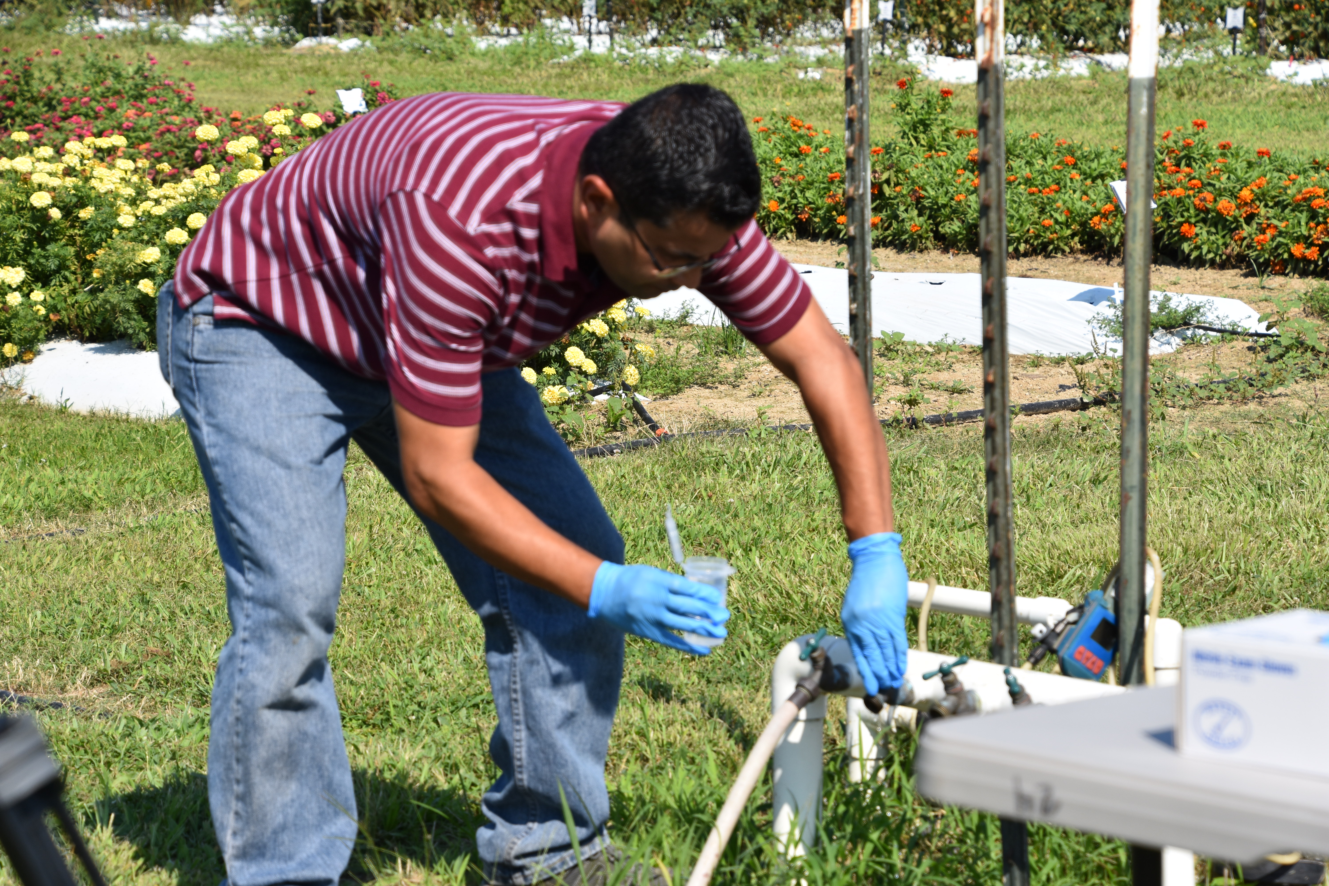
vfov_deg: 10.8
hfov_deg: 16.1
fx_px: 4707
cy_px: 443
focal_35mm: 128
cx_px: 664
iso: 160
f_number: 8
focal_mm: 85
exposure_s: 1/500
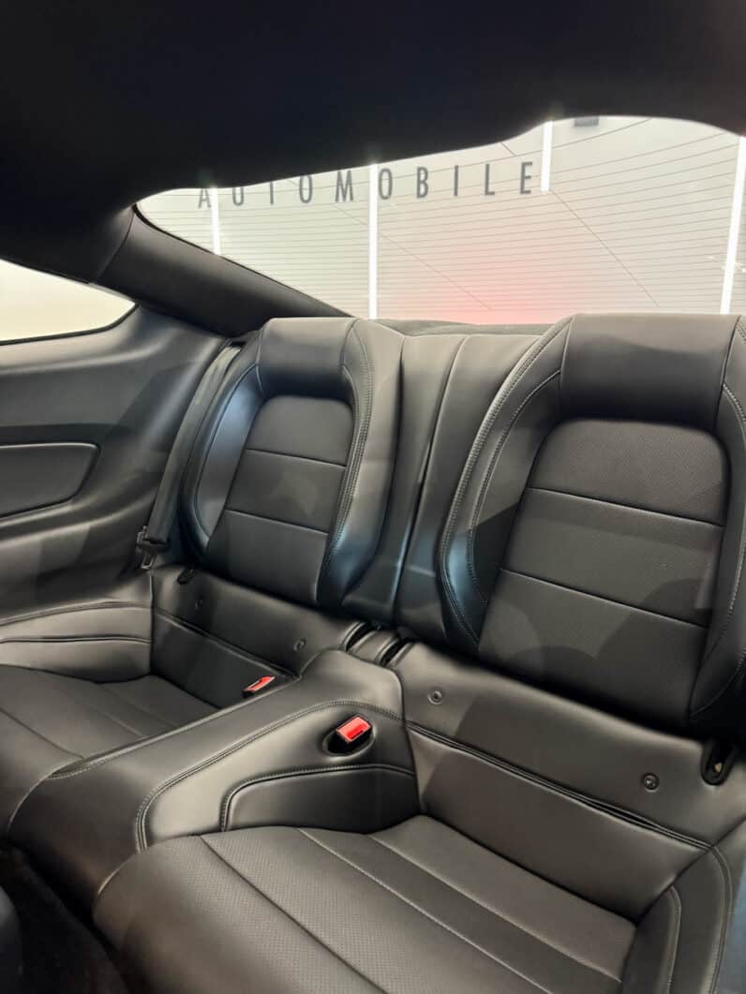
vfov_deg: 71.6
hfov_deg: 56.8
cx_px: 373
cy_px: 497
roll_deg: -0.5
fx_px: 689
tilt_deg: -13.8
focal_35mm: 24
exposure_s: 1/39
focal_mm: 6.76
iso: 800
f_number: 1.78
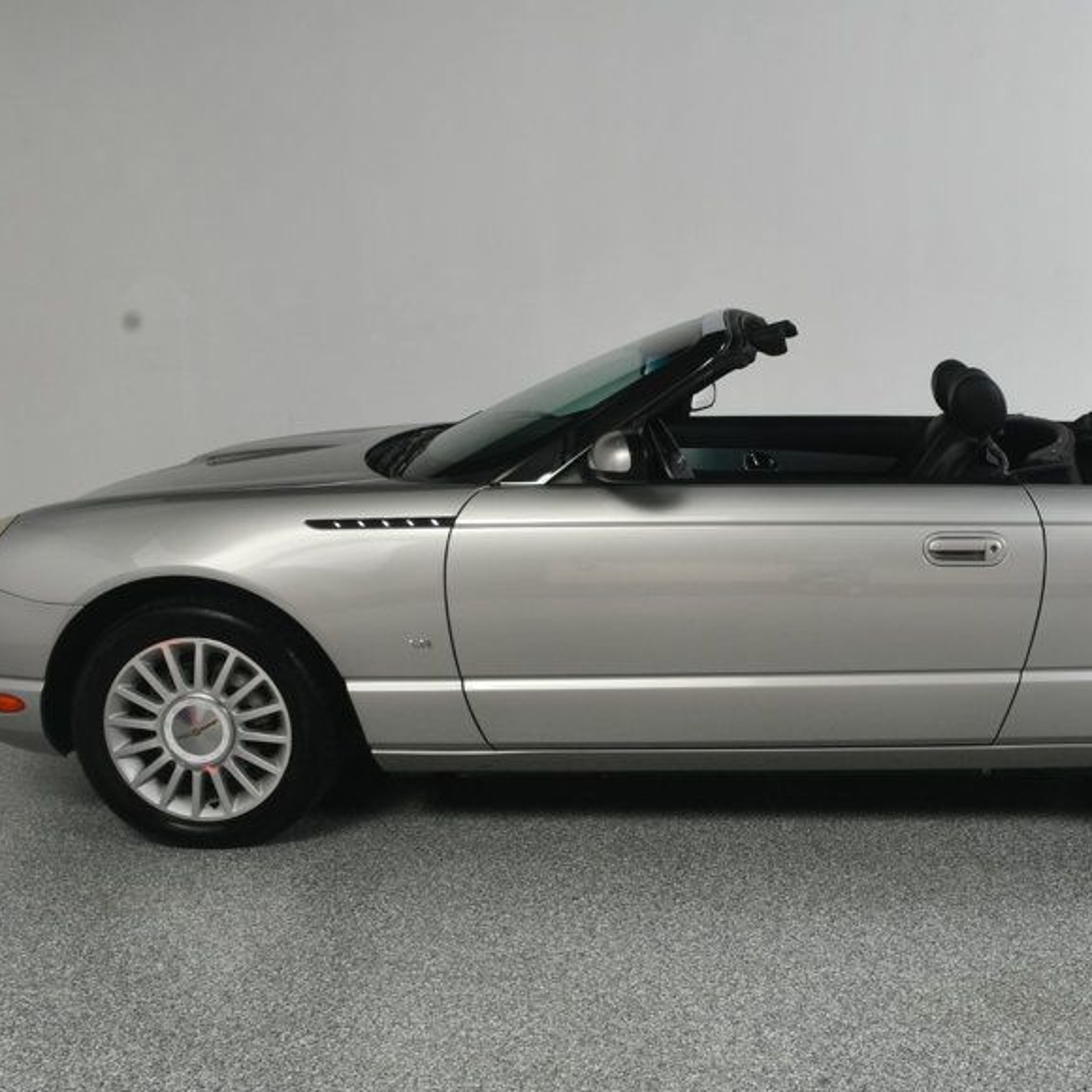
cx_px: 793
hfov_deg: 36.8
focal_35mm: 45
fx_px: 1606
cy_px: 610
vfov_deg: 37.5
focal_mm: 20
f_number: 13
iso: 100
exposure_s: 1/160
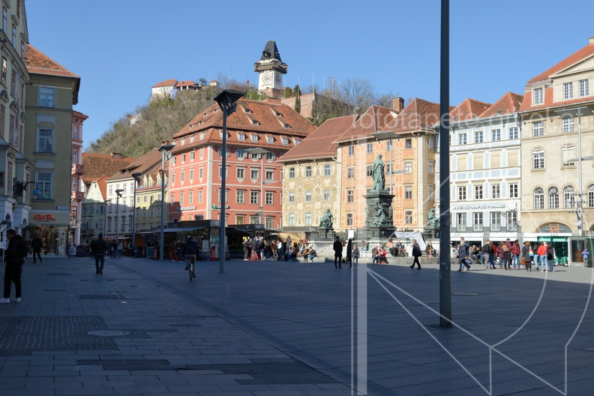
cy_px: 198
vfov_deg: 29.9
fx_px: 742
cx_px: 297
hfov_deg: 43.6
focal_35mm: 45
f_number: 10
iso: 320
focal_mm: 45
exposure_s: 1/400
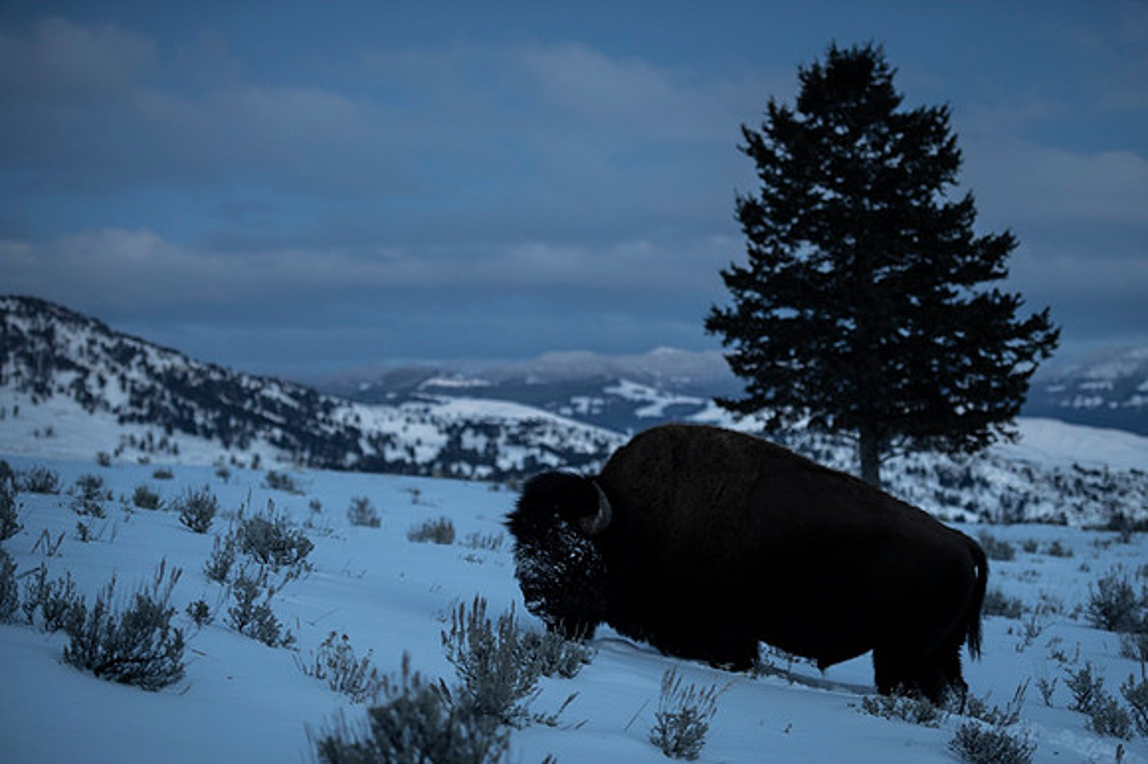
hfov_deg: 18.5
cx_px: 634
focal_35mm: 110
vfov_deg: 12.4
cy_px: 422
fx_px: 3518
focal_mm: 100
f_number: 2.8
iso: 800
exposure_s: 1/8
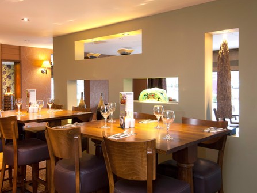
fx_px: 245
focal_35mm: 33
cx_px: 129
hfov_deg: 55.4
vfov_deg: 42.9
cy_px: 97
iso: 200
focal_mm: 20
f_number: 8
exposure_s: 1/1.67
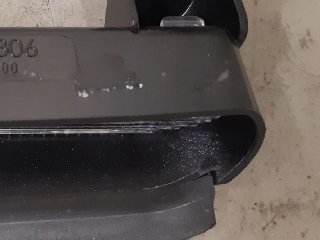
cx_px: -58
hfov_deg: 26.7
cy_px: 25
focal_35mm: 65
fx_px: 601
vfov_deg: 22.1
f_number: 1.7
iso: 250
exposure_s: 1/33
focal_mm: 3.93
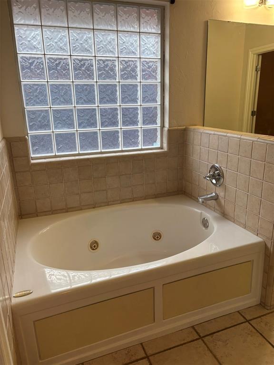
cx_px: 137
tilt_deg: -16.3
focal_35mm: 26
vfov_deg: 67.3
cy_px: 182
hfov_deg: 53.1
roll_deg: +0.8
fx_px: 274
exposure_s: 1/120
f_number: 1.6
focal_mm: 5.96
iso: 50
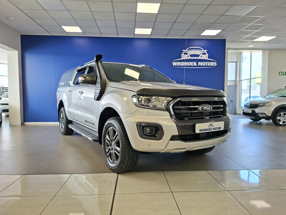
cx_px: 143
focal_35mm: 23
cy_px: 108
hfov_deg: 73.9
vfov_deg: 58.9
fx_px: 190
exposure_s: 1/100
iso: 50
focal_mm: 5.54
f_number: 1.8
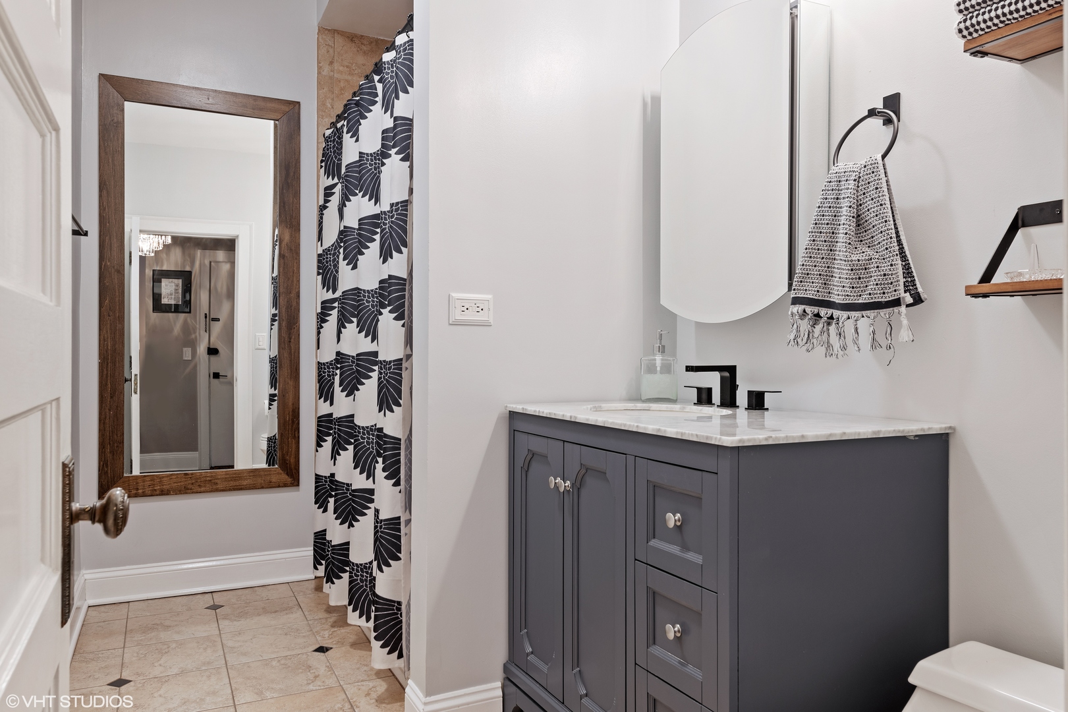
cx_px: 534
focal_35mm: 26
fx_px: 771
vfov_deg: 49.5
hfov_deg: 69.4
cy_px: 356
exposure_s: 4
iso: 200
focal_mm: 22
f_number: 9
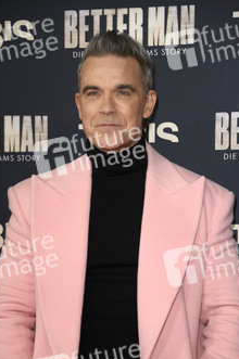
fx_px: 1626
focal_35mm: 163
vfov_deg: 12.6
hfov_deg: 8.4
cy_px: 207
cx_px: 121
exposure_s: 1/250
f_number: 5.6
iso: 1000
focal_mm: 135
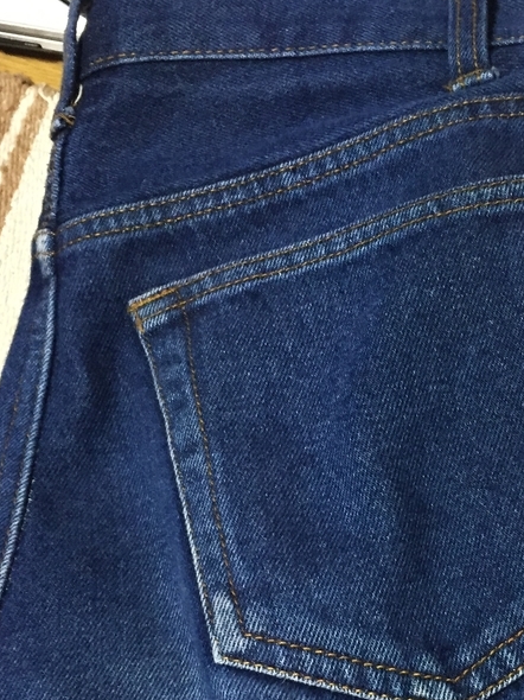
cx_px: 386
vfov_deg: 32.5
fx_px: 1192
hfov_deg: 24.6
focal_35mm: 59
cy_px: 446
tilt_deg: -67.5
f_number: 2.2
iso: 250
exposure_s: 1/20
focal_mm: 4.15
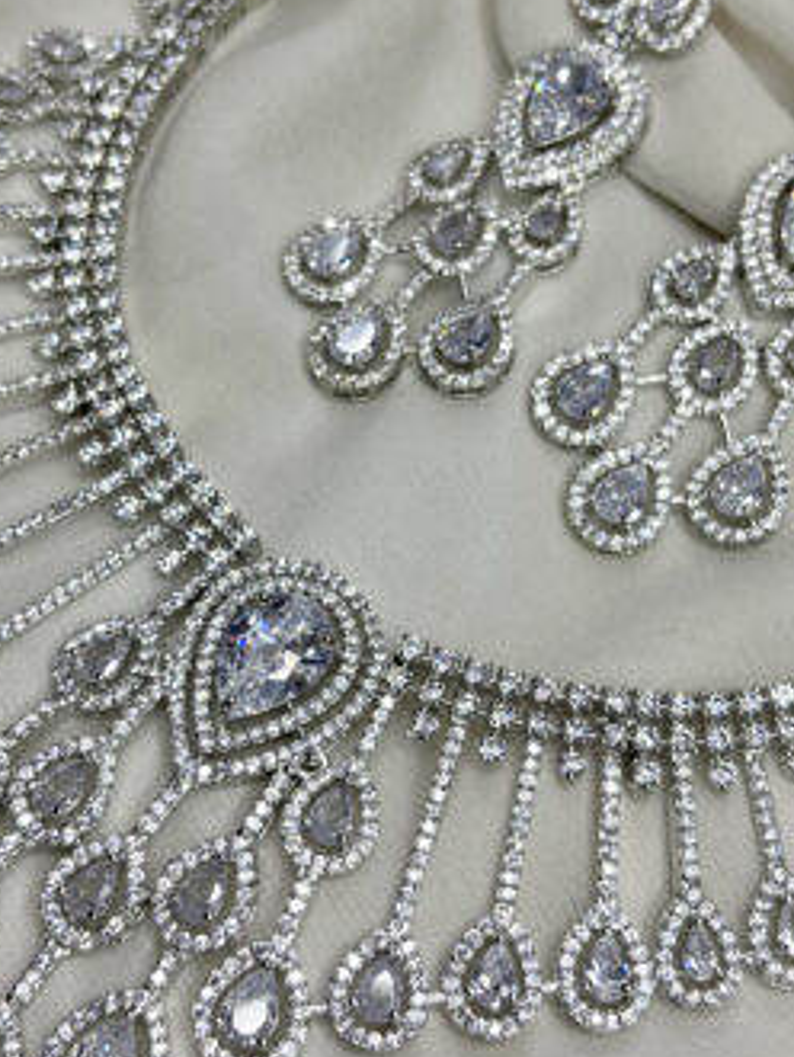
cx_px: 487
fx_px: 1283
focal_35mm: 42
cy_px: 597
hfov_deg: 34.2
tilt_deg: -60.2
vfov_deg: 44.7
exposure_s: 1/50
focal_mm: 5.96
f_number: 1.6
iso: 80
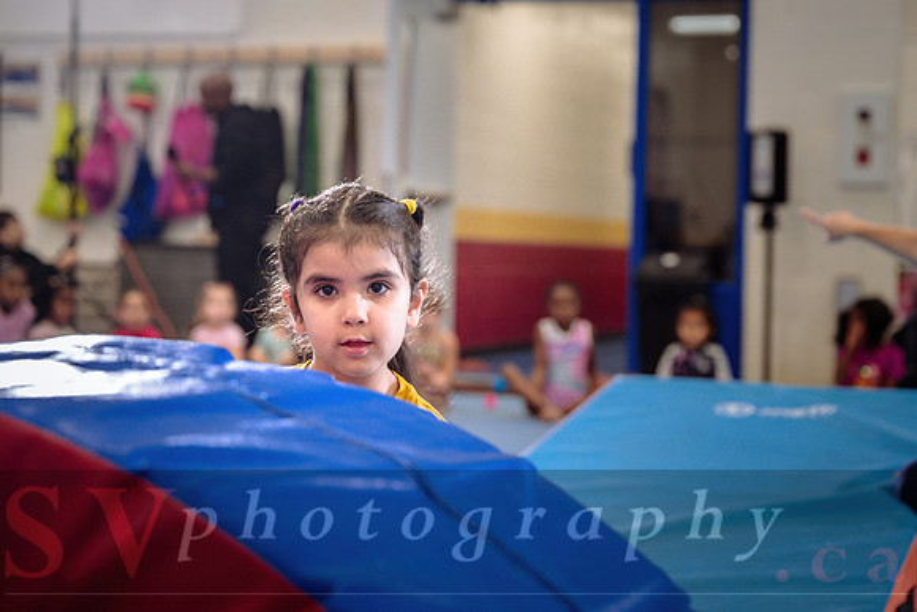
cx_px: 513
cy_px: 269
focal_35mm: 78
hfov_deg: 25.8
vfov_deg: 17.4
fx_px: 1997
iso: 800
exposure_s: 1/160
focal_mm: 70
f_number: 3.5
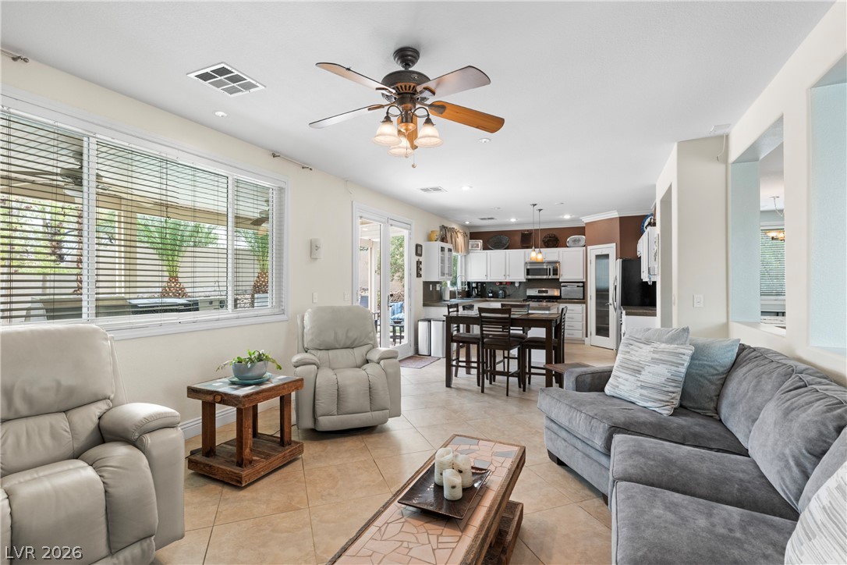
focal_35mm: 17
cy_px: 282
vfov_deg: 70.4
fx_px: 400
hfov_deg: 93.3
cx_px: 424
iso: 400
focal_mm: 17
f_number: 8
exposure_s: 1/25
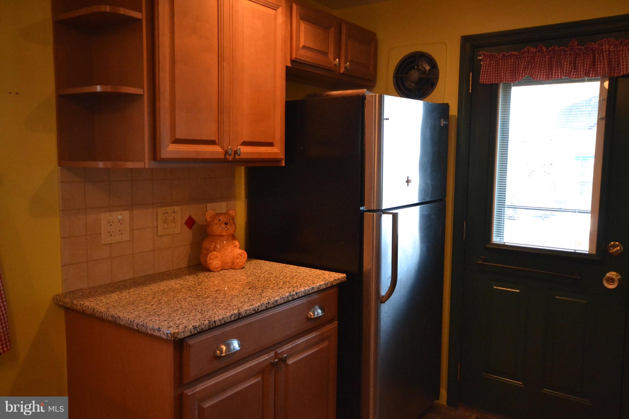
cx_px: 314
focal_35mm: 30
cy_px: 210
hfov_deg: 61.9
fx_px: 524
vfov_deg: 43.6
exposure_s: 1/60
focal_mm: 20
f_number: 5.6
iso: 2200
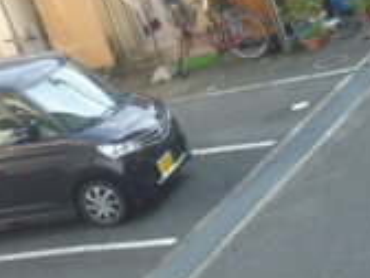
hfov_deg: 14.2
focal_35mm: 133
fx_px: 1422
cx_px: 489
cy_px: 322
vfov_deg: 11.0
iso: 200
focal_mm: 6.3
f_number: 3.5
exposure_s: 1/250
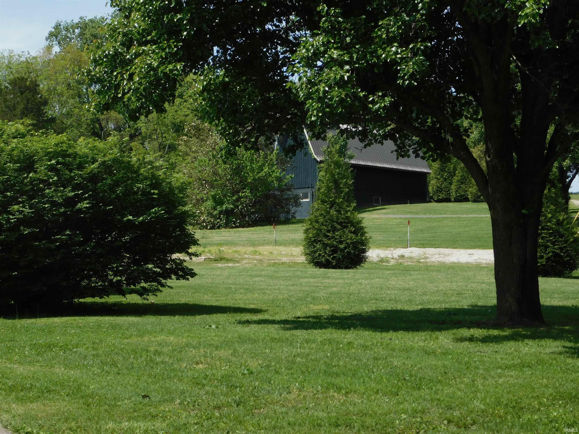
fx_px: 1522
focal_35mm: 91
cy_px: 217
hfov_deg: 21.5
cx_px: 290
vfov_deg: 16.2
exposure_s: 1/640
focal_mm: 16.1
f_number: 4.5
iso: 125
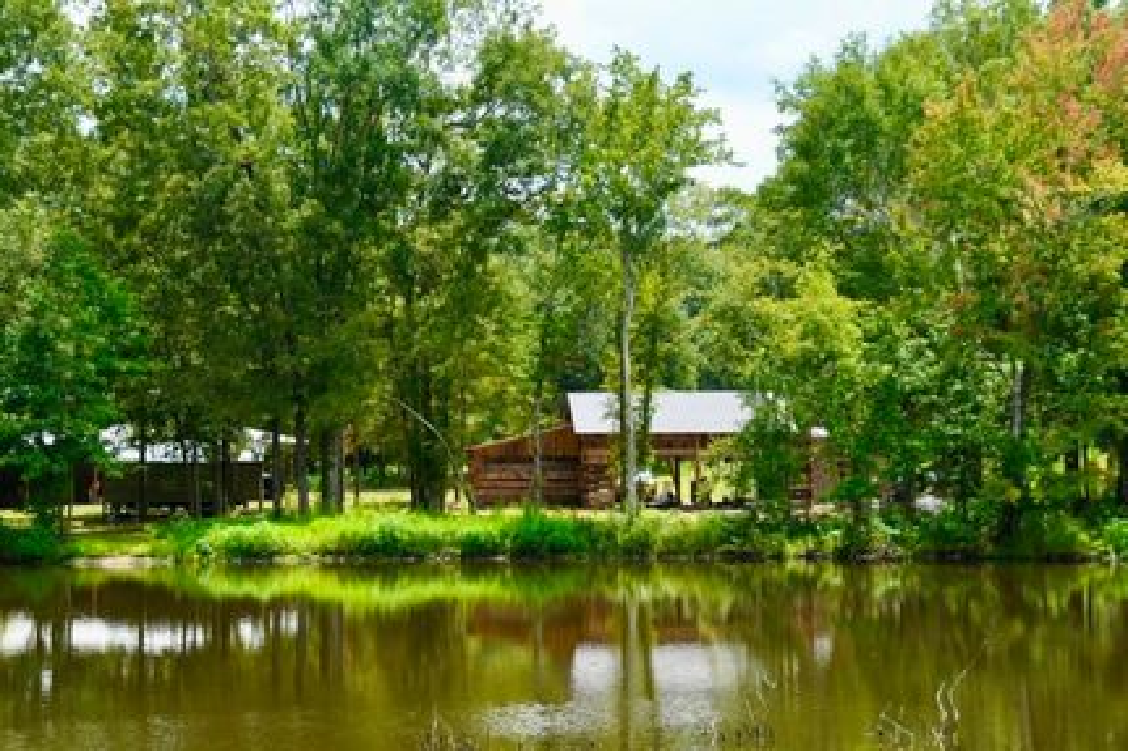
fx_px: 2913
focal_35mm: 93
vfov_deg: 14.7
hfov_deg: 21.9
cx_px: 564
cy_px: 376
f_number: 6.3
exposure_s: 1/500
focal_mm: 62
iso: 250
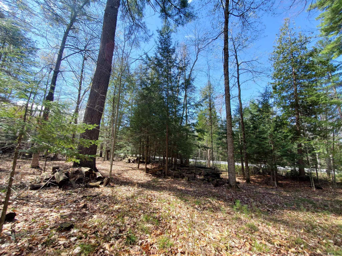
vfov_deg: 89.9
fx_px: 128
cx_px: 171
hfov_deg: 106.2
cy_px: 128
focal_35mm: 13
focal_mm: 1.8
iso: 50
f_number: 2.2
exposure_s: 1/341
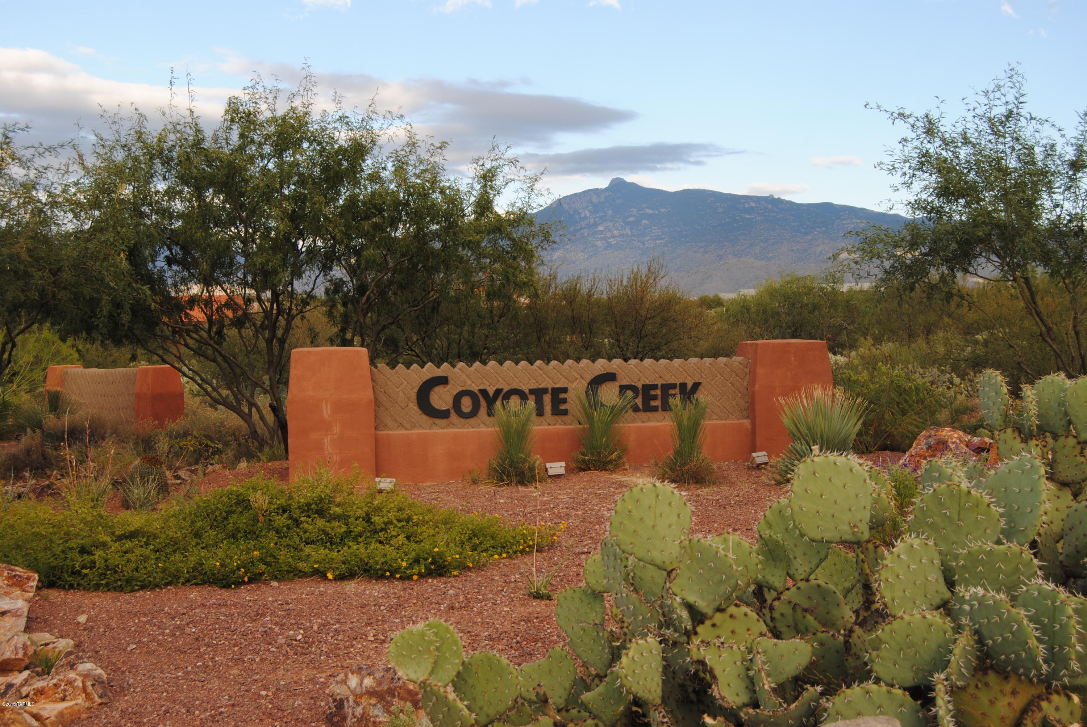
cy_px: 364
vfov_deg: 29.9
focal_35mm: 45
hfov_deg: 43.6
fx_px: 1360
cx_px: 544
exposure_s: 1/160
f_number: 5.6
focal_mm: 30
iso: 100
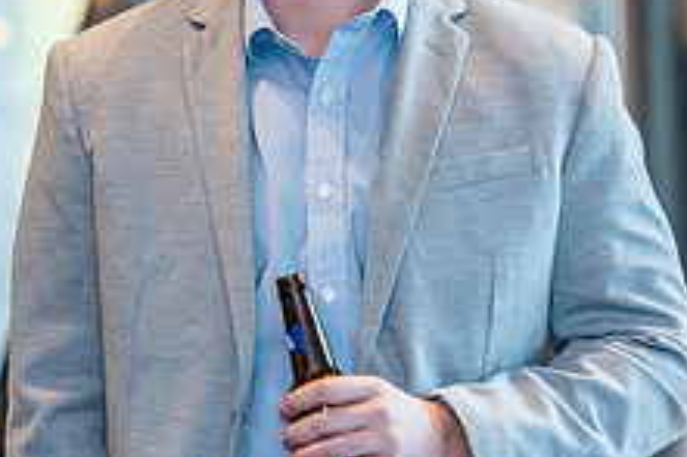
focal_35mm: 355
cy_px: 85
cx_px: 112
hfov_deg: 5.8
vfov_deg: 3.9
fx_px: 6769
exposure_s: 1/200
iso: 1000
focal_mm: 135
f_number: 4.5
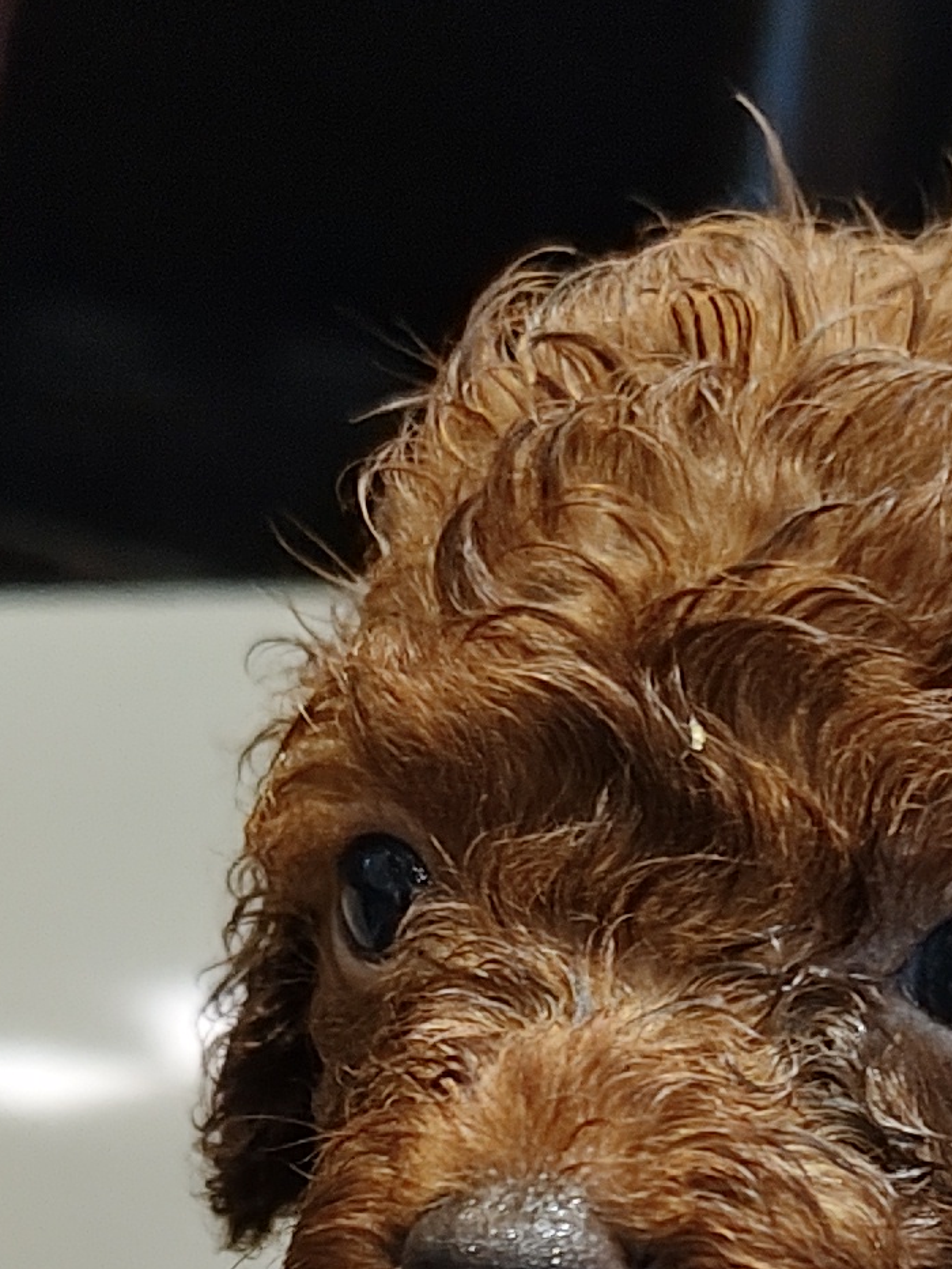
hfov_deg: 14.5
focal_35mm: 101
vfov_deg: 17.5
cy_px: 1912
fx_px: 3703
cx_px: 904
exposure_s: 1/50
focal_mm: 5.56
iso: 961
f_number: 1.88
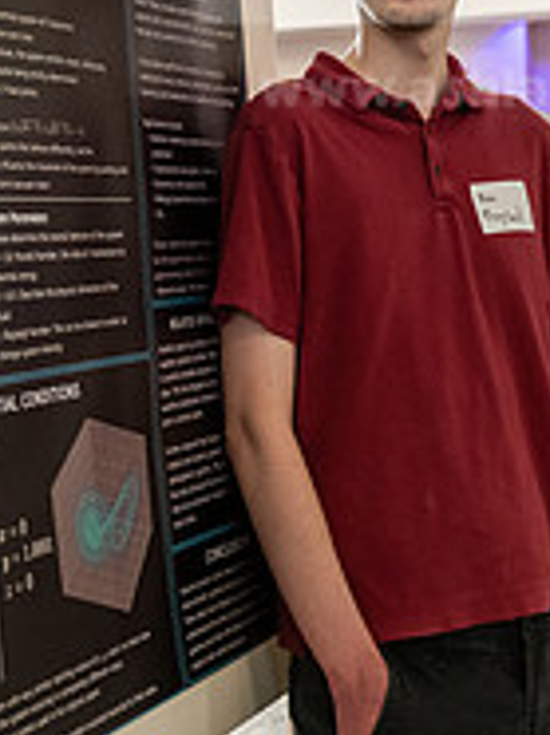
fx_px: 1847
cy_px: 172
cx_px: 79
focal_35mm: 87
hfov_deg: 16.8
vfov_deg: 22.3
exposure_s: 1/200
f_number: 3.2
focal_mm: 29
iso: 2500
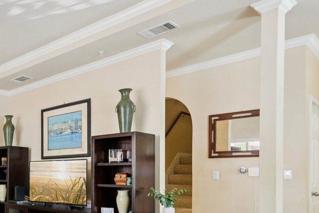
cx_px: 6
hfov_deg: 47.3
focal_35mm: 34
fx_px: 301
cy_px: 177
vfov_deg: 37.2
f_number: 7.1
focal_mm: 16
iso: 800
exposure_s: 1/15
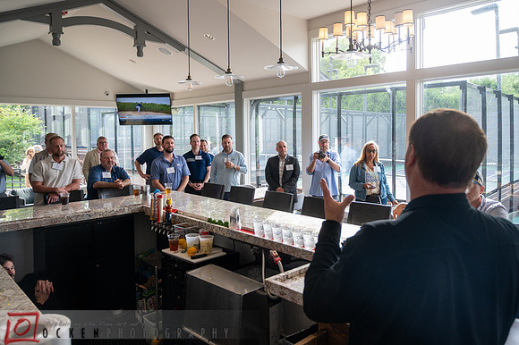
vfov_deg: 46.8
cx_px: 290
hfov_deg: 66.0
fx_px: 398
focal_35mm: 28
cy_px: 150
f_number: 4
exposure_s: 1/320
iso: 640
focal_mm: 24
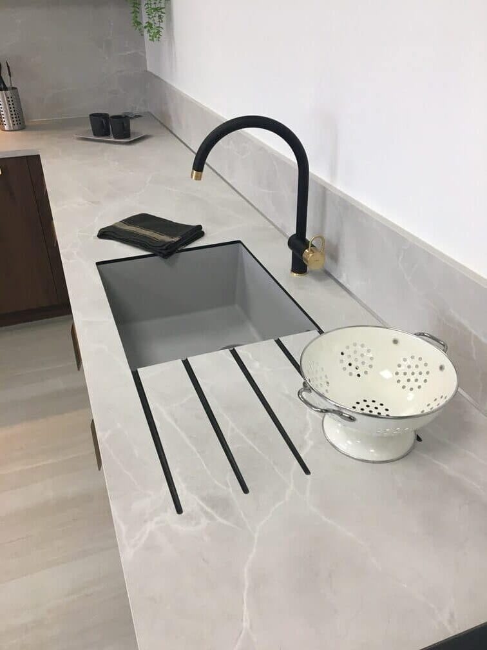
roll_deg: +0.7
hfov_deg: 48.2
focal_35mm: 29
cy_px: 325
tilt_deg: -30.7
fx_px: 544
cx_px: 244
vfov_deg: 61.7
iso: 40
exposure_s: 1/33
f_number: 2.2
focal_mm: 4.15
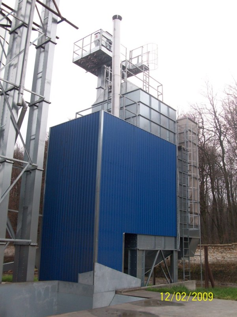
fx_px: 310
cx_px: 118
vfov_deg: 54.0
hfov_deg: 41.8
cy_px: 158
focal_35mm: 34
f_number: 2.8
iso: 64
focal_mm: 5.7
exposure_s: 1/198
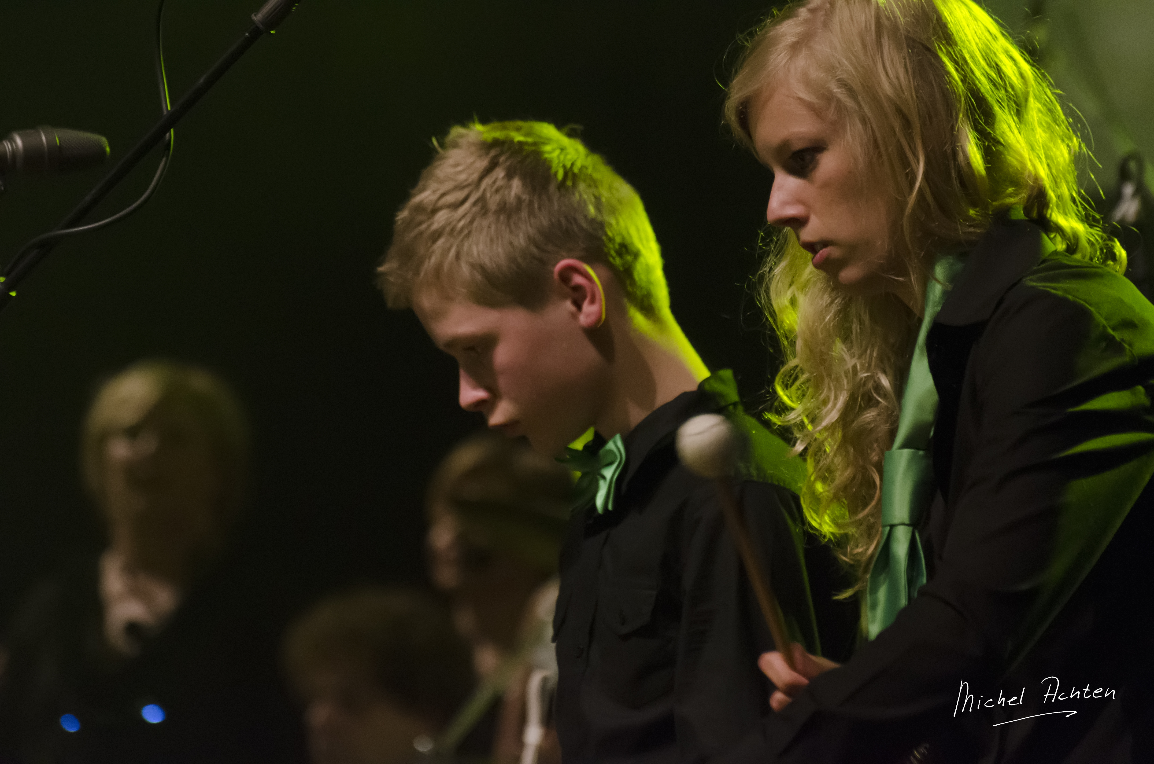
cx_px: 577
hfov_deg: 6.3
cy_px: 382
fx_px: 10556
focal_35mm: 330
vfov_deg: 4.1
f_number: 5.6
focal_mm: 220
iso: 4000
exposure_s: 1/50
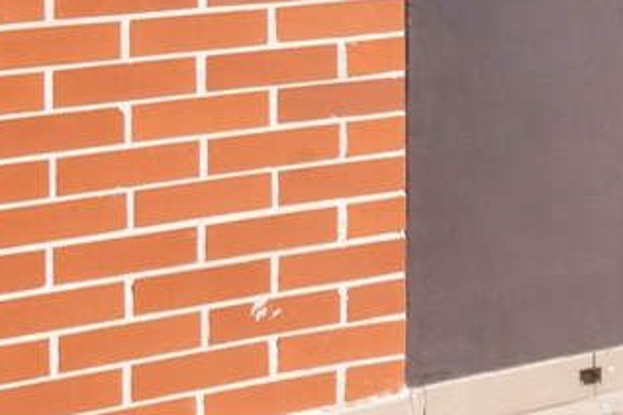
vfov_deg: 16.1
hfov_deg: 20.0
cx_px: 983
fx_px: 1471
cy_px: 211
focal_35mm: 85
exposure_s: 1/1250
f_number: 7.1
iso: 200
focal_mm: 10
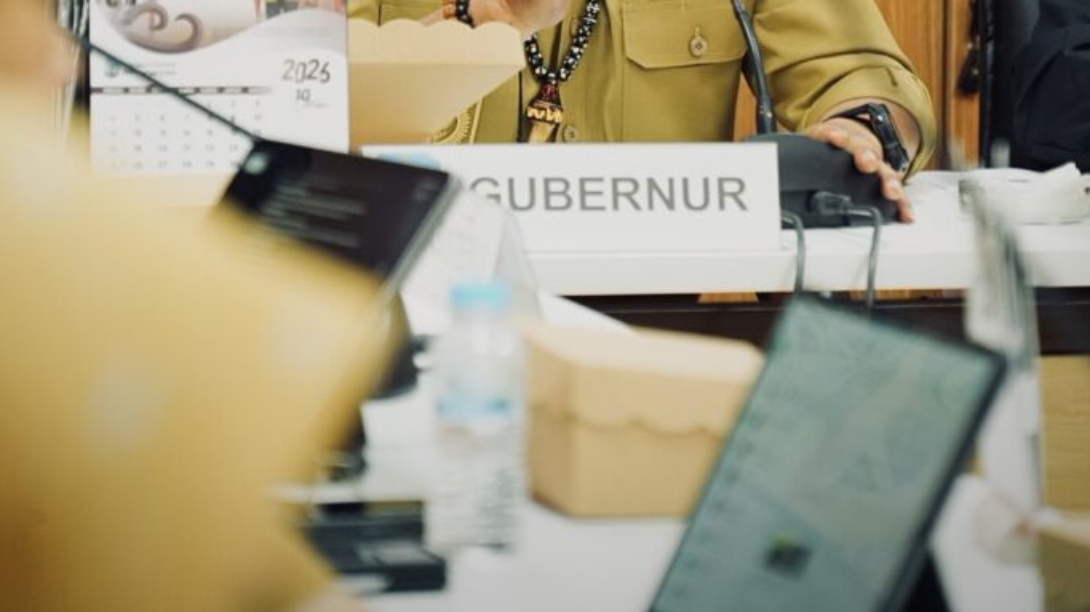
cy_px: -205
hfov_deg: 7.6
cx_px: 545
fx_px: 8234
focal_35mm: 285
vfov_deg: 4.2
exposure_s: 1/125
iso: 5000
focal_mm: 181
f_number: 6.3
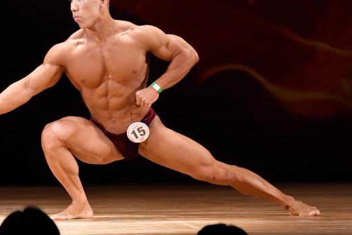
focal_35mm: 473
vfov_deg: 2.9
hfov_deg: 4.4
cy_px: 81
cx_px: 136
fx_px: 4625
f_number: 5.6
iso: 4000
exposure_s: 1/400
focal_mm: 210
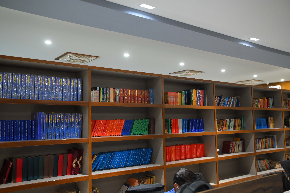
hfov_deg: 54.5
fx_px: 282
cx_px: 145
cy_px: 96
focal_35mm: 35
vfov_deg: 37.8
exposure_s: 1/100
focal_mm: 35
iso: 2500
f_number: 2.8
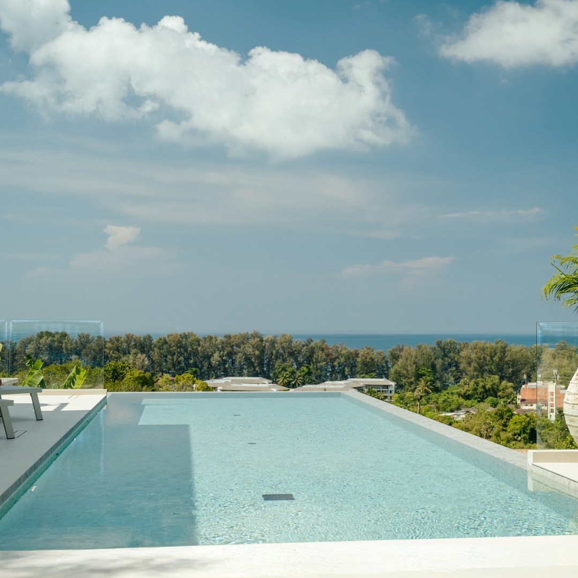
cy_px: 287
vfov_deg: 34.7
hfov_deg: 34.6
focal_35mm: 49
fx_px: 926
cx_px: 331
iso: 250
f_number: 4
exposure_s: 1/2500
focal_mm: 38
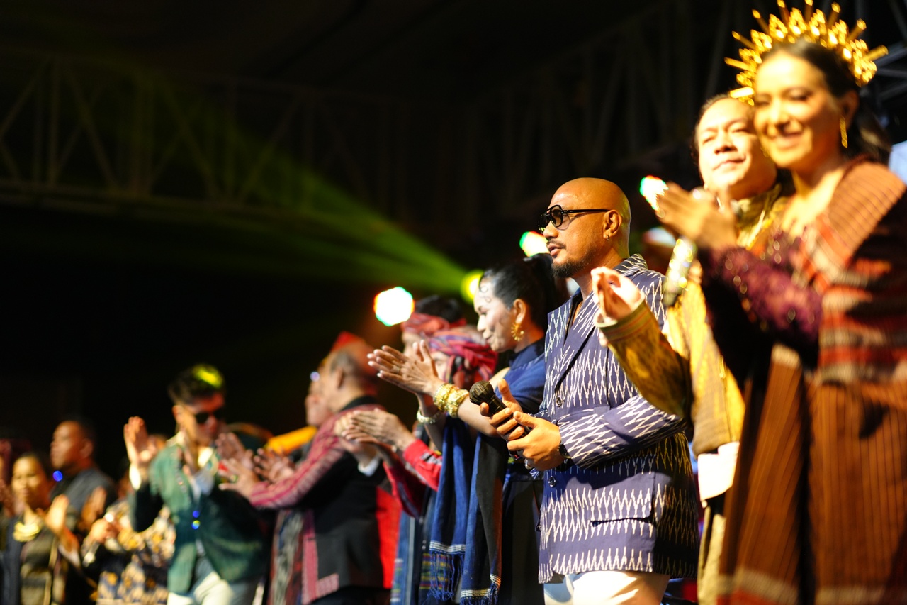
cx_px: 454
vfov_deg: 16.1
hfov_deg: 23.9
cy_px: 302
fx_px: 2141
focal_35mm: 85
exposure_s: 1/1000
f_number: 1.4
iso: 2000
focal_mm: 85
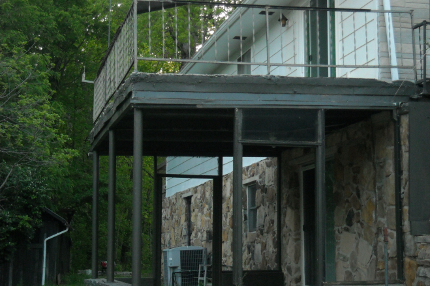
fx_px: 955
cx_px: 214
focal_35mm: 80
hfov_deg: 25.4
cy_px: 145
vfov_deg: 17.1
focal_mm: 12.3
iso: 400
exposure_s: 1/125
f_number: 3.9
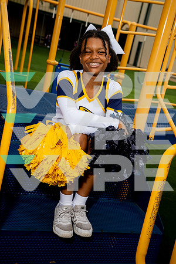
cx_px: 88
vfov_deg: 38.2
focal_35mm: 52
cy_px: 132
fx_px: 381
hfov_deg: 26.0
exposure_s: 1/250
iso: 100
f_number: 5.6
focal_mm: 52
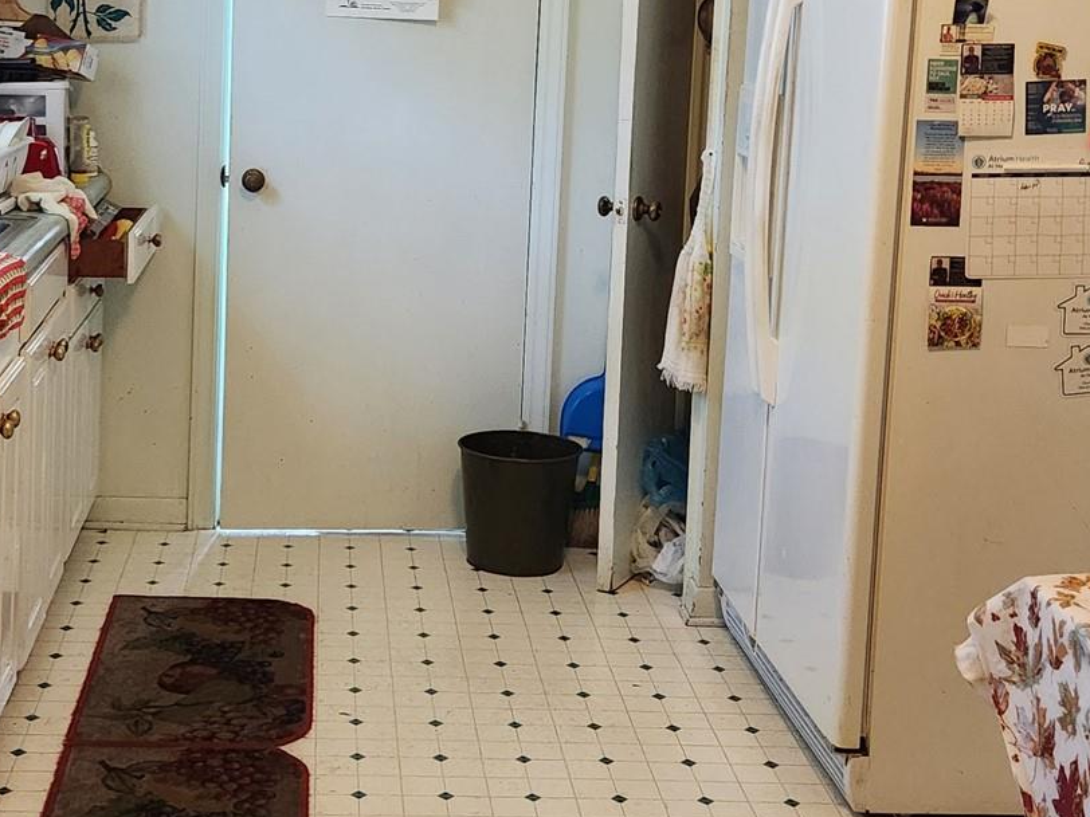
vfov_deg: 25.0
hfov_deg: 33.1
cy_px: 211
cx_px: 413
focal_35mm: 58
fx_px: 1826
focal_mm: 5.4
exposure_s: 1/120
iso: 1000
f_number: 1.8
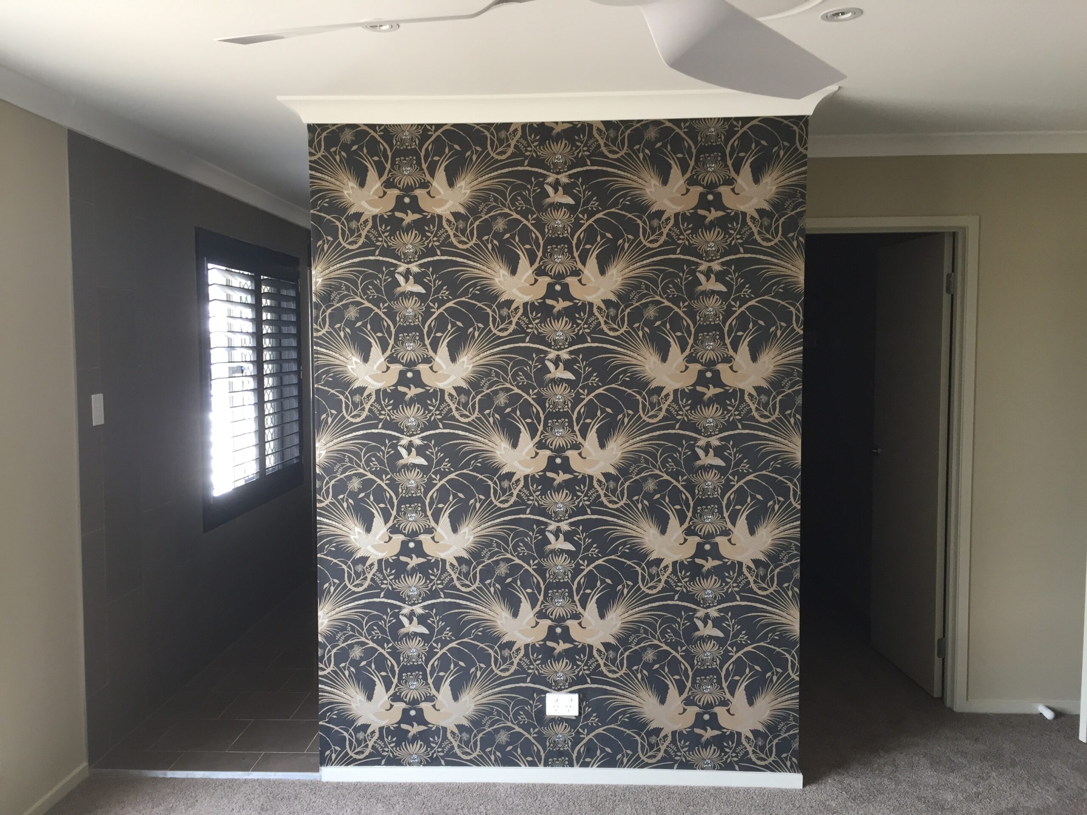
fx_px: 911
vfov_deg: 48.2
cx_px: 544
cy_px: 408
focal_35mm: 29
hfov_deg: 61.7
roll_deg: -0.6
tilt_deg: -2.6
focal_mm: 4.15
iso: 32
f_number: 2.2
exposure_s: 1/30
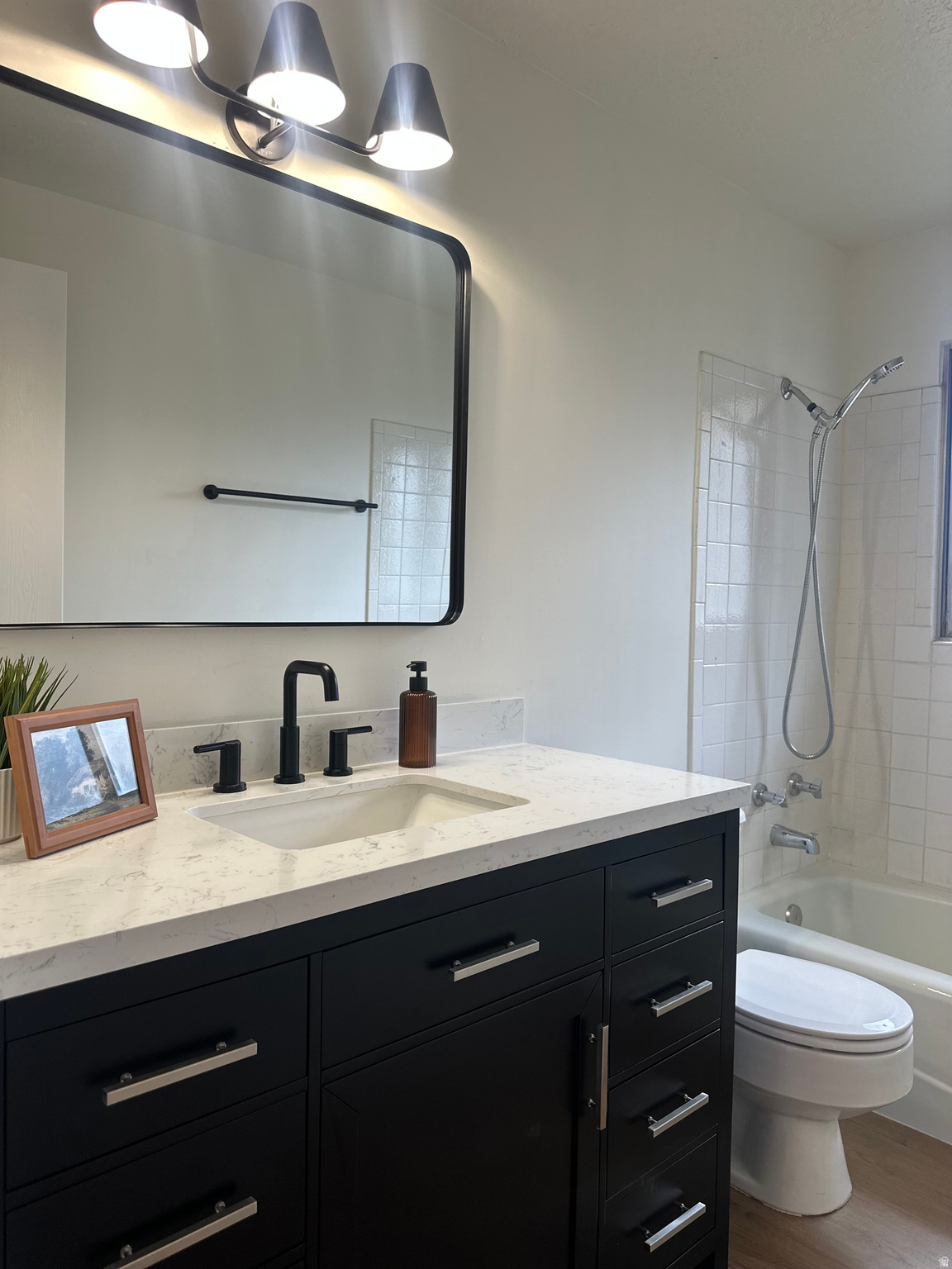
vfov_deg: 71.6
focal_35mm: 24
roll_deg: -1.2
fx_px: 880
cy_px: 634
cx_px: 476
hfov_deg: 56.8
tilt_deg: -2.1
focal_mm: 6.86
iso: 125
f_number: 1.78
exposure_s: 1/120
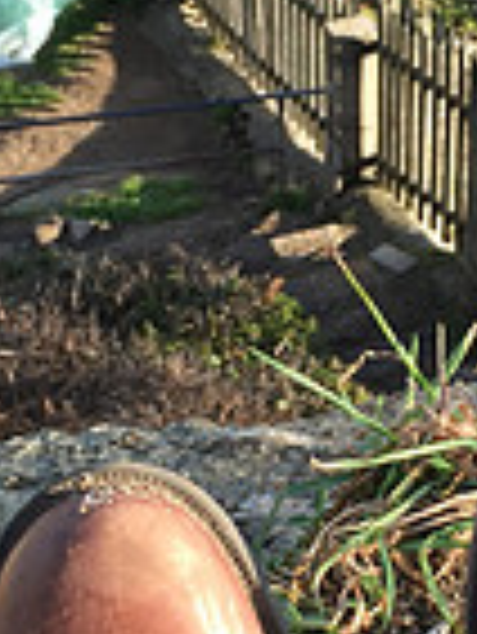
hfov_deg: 12.4
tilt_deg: -46.6
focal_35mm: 119
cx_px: 389
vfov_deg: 16.5
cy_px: 378
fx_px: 2183
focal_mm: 4.15
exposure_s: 1/460
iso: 32
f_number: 2.2
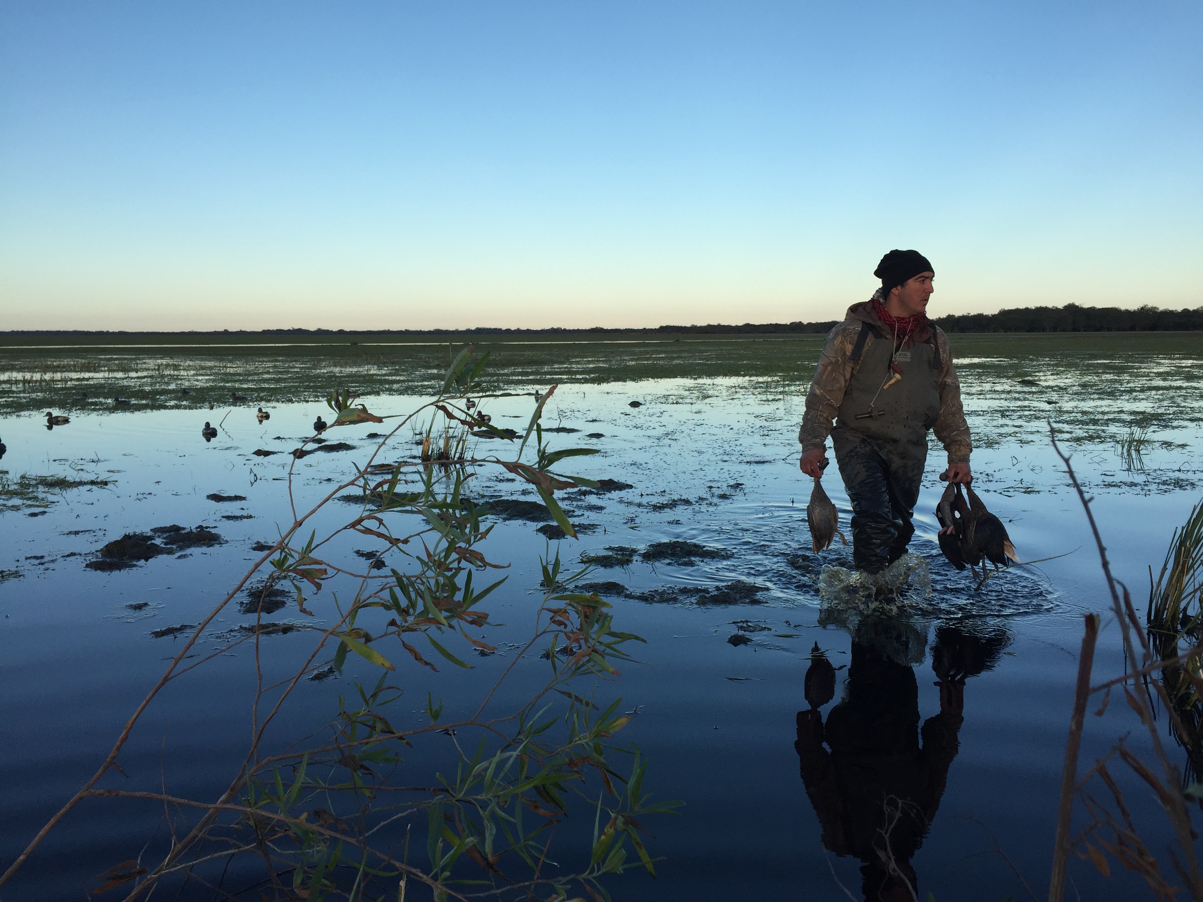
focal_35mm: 29
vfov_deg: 48.2
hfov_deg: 61.7
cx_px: 602
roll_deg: +1.3
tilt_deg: -7.8
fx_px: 1008
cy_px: 451
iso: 32
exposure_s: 1/670
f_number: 2.2
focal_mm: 4.15
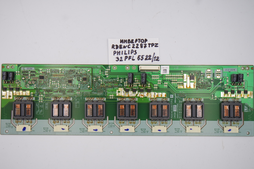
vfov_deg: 27.5
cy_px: 84
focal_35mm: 49
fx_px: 346
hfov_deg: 40.3
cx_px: 128
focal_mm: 18
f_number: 5
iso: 160
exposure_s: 1/125
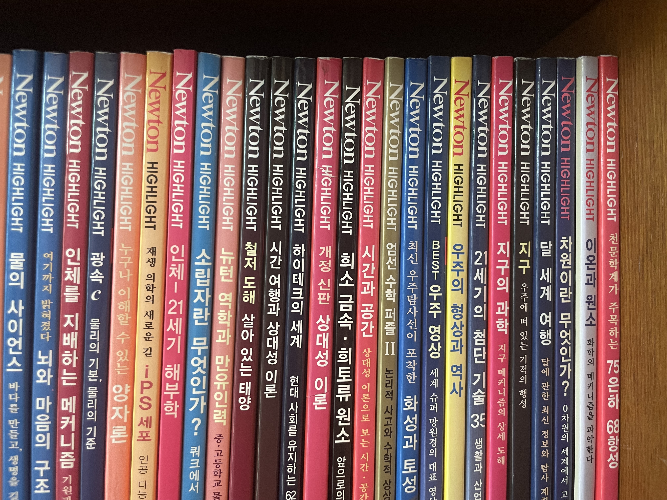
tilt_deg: -1.9
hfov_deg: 67.3
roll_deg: +0.7
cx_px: 334
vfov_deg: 53.1
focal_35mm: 26
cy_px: 250
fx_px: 501
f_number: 1.6
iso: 200
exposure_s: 1/60
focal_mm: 4.2
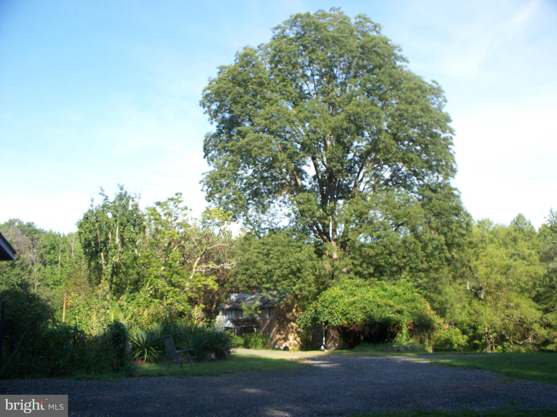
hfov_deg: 51.4
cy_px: 208
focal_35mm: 36
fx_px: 579
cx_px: 278
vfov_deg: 39.7
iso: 64
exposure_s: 1/400
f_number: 2.8
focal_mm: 7.54
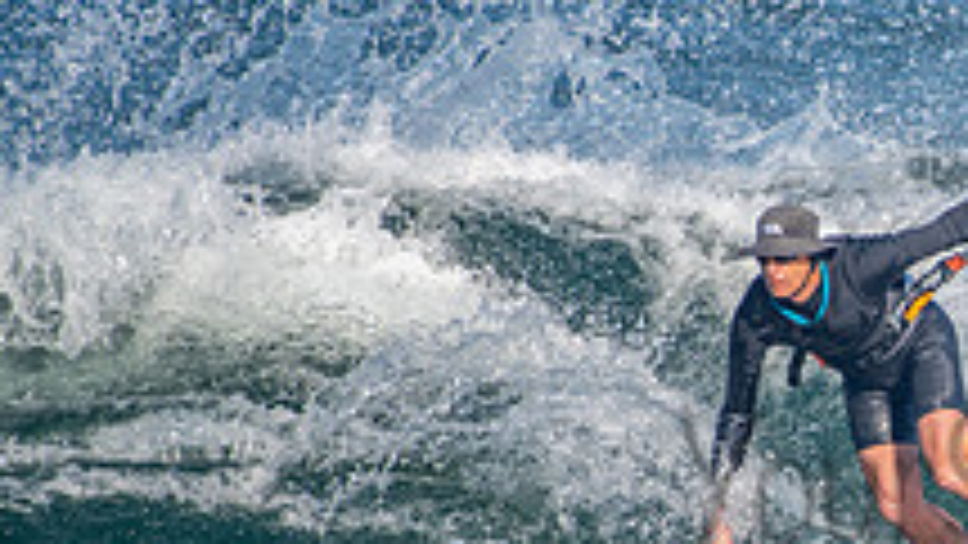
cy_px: 438
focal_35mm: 1414
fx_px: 36298
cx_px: 1144
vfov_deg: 0.9
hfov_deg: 1.5
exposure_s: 1/1600
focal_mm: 500
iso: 200
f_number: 5.6
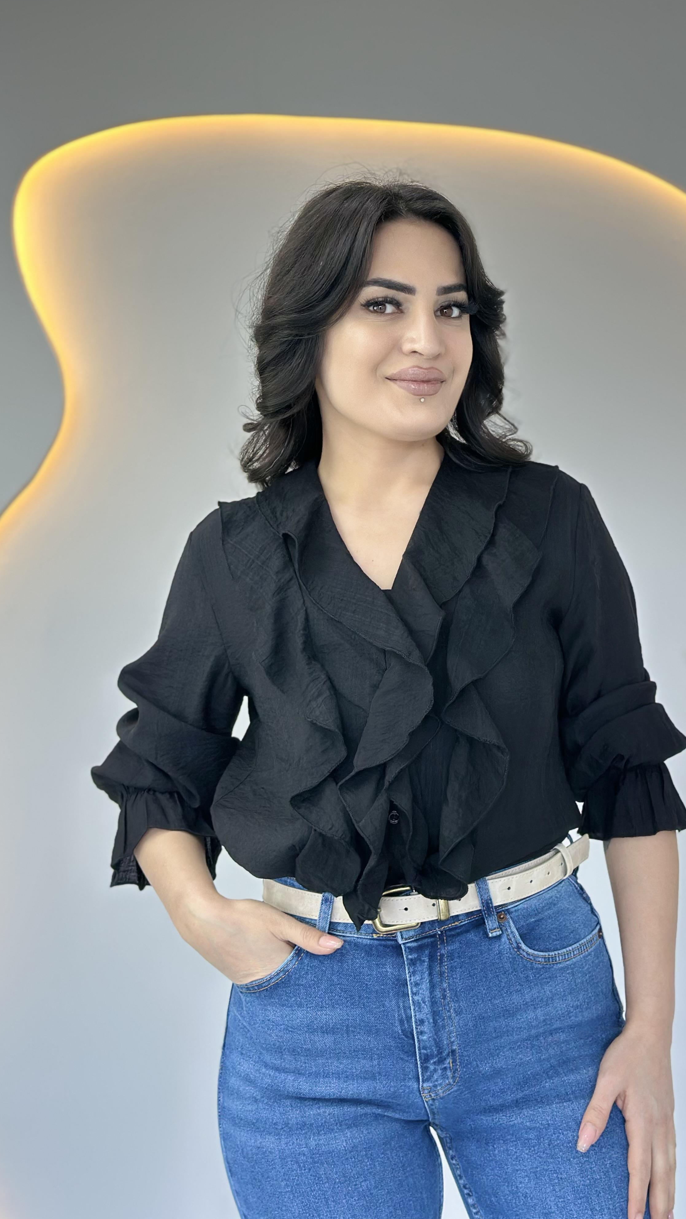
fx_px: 1714
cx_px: 415
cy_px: 609
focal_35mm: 53
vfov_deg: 39.2
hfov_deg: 22.6
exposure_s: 1/100
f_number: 1.78
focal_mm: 6.86
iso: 125
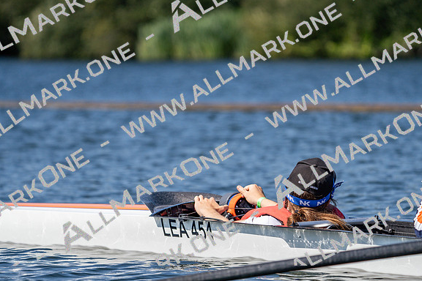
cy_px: 140
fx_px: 3645
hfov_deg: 6.6
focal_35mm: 311
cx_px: 212
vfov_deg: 4.4
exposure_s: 1/2000
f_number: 6.3
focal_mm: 309
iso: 250
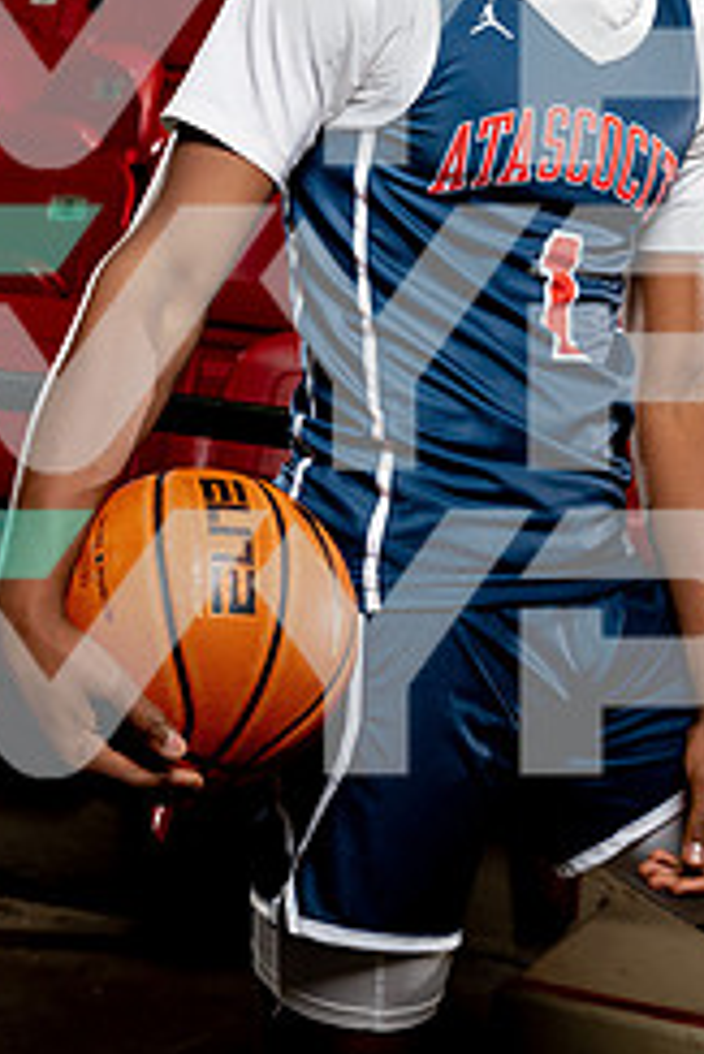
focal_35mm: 96
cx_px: 479
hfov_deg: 14.2
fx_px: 2812
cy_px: 341
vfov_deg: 21.1
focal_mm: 52
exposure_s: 1/250
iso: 320
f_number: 5.6
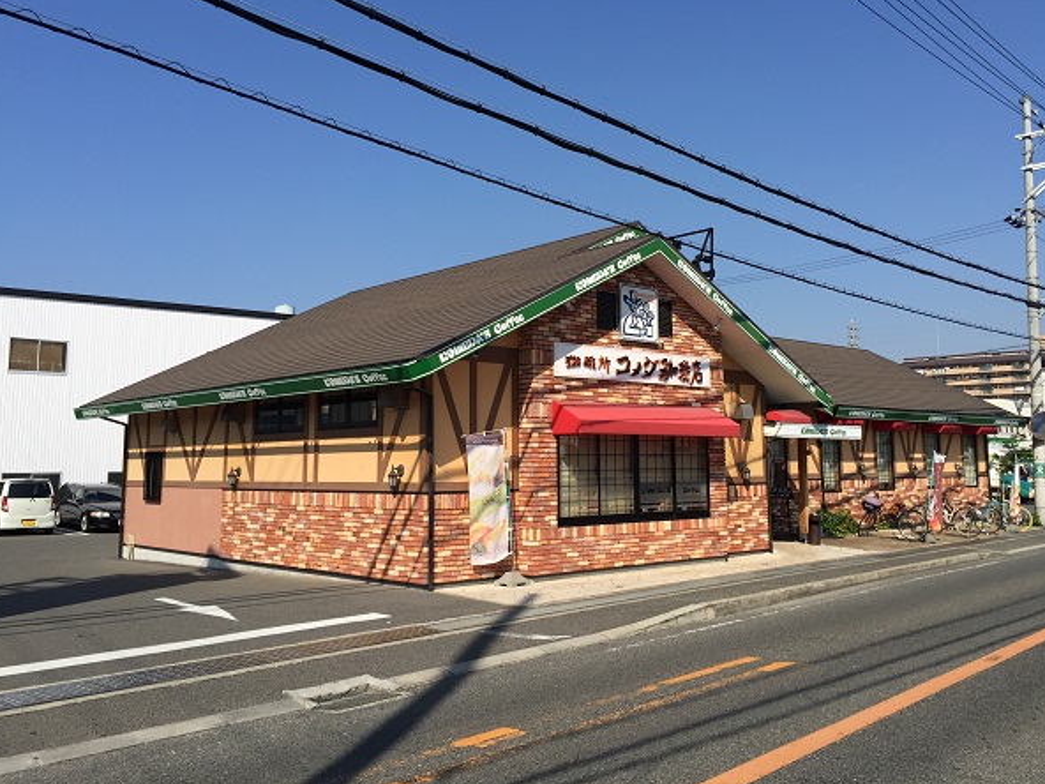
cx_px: 564
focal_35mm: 32
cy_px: 358
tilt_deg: +7.8
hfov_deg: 56.7
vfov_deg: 44.1
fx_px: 966
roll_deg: -1.0
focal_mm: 4.15
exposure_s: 1/2475
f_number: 2.2
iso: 32
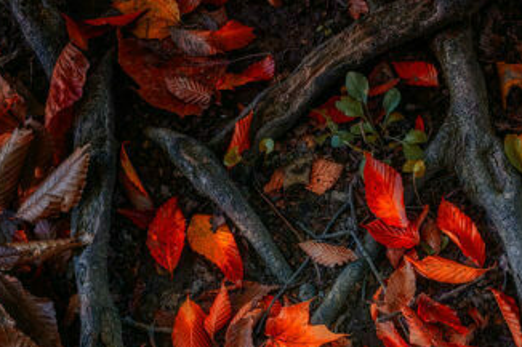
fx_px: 1493
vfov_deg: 13.2
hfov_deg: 19.7
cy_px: 294
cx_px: 408
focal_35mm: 103
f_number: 8
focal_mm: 37.4
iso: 400
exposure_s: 1
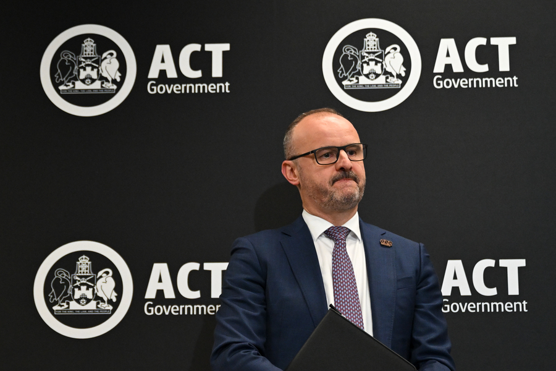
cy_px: 186
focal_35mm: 60
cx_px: 278
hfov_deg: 33.4
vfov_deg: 22.6
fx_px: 927
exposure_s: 1/800
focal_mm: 60
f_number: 2.8
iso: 4000
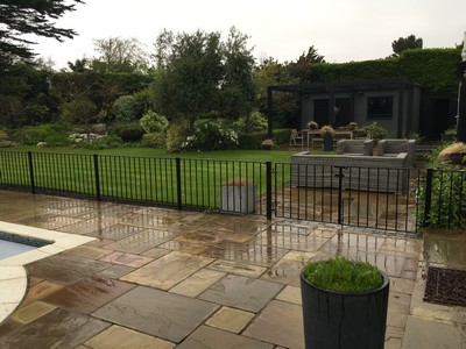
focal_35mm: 29
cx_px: 233
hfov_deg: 61.7
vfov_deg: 48.2
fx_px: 390
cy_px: 174
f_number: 2.2
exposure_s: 1/100
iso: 32
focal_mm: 4.15
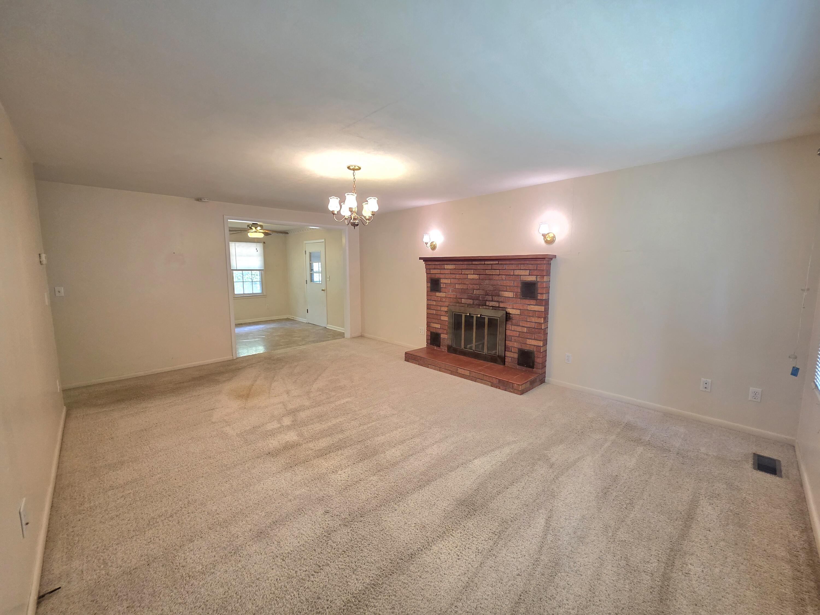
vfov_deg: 89.9
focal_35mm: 13
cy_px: 308
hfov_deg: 106.2
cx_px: 410
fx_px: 308
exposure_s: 1/120
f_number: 1.9
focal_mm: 2.2
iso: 200
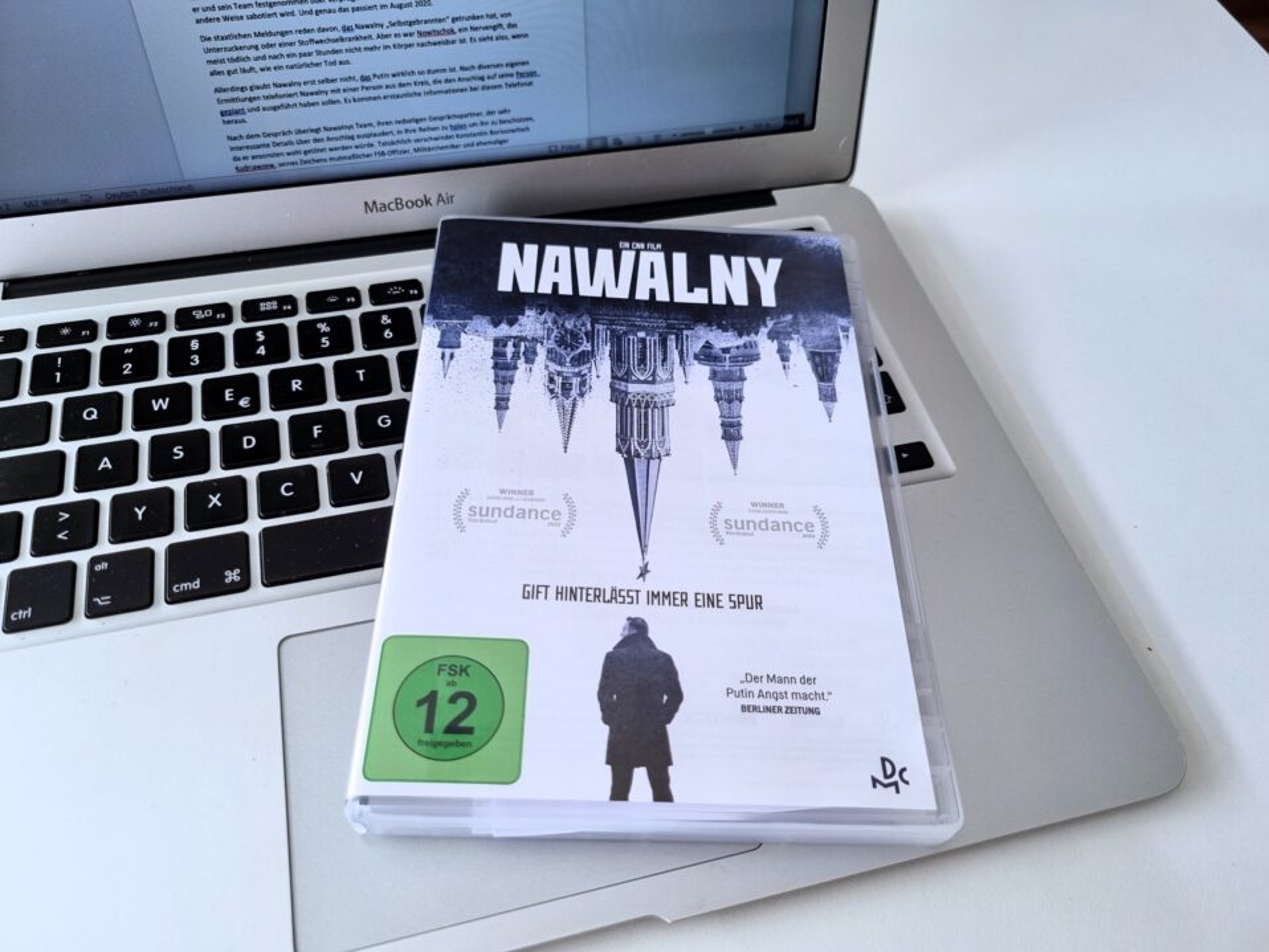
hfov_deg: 67.3
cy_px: 476
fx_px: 953
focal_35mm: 26
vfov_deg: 53.1
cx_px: 634
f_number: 1.8
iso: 50
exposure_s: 1/100
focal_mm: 5.4
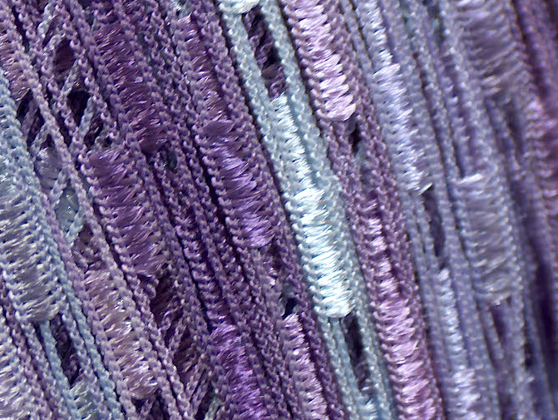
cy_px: 335
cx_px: 48
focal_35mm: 224
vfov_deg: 6.6
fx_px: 3615
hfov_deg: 8.8
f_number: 3
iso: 100
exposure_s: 1/3.1
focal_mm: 23.76
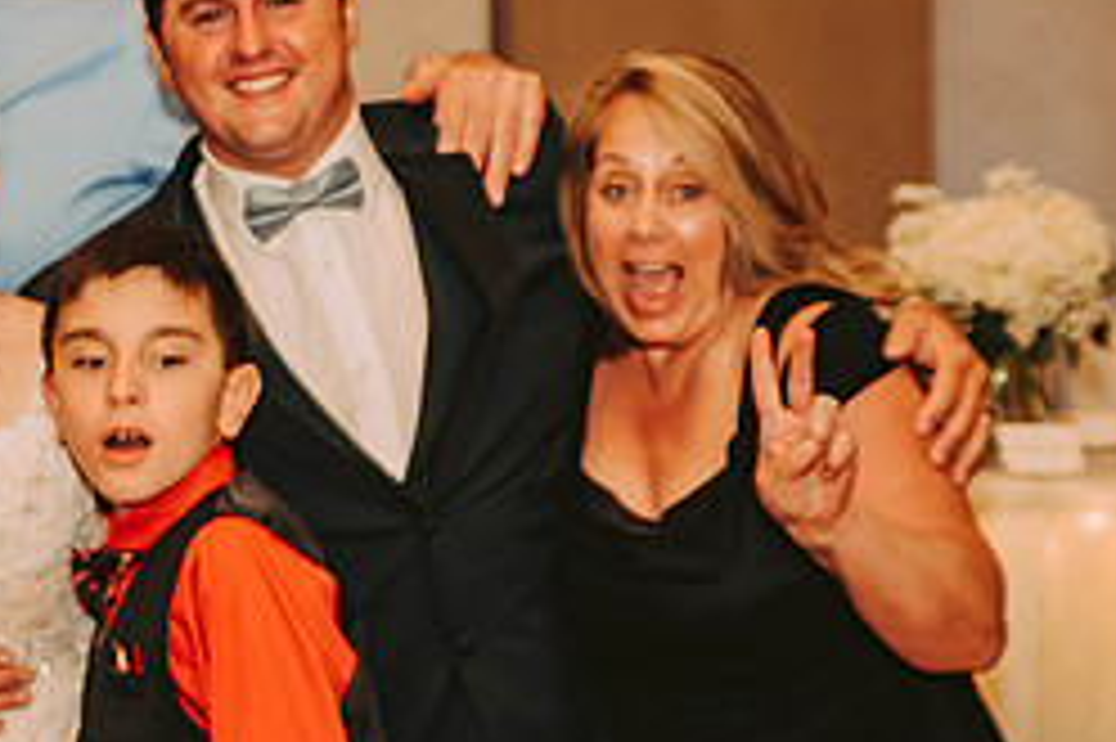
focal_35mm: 131
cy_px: 447
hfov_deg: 15.5
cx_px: 189
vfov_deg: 10.5
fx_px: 4058
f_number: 2.8
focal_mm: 56
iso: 500
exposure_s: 1/60
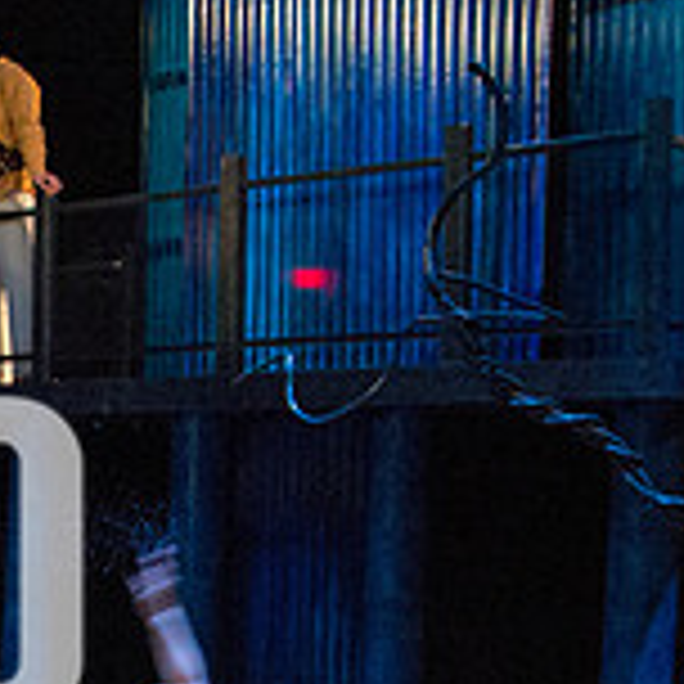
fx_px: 1878
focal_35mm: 84
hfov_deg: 18.8
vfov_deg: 20.3
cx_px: -256
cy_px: 608
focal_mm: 26
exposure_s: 1/60
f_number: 2.8
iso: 12800
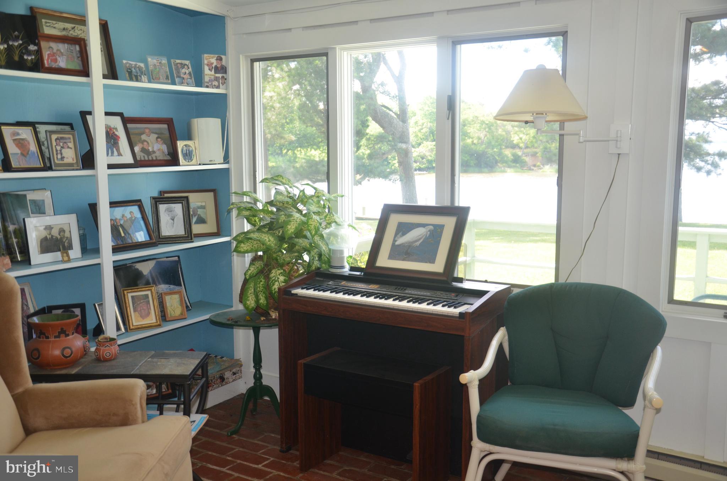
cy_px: 240
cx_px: 364
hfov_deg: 53.2
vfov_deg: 36.7
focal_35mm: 36
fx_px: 725
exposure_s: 1/80
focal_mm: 24
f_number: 3.8
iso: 400
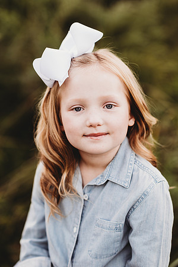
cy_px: 134
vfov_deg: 23.9
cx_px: 89
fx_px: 630
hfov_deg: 16.1
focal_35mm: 85
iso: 80
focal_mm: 85
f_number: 2.2
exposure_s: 1/160
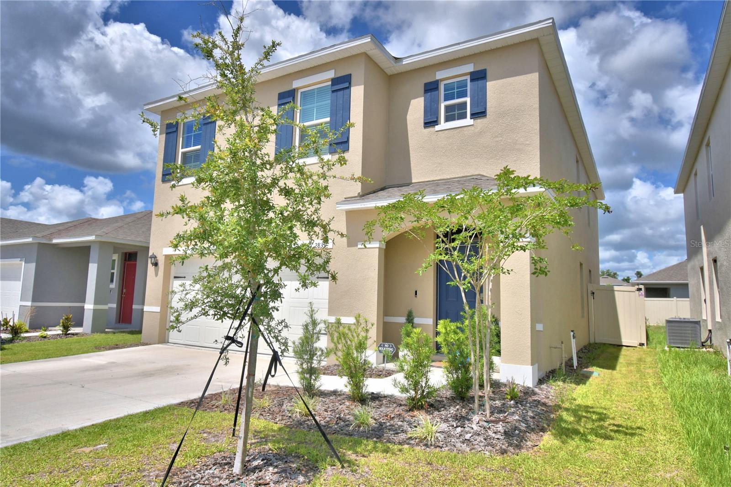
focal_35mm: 22
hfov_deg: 78.6
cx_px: 366
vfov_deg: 57.2
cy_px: 244
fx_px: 447
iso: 100
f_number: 5
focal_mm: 15
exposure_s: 1/1250
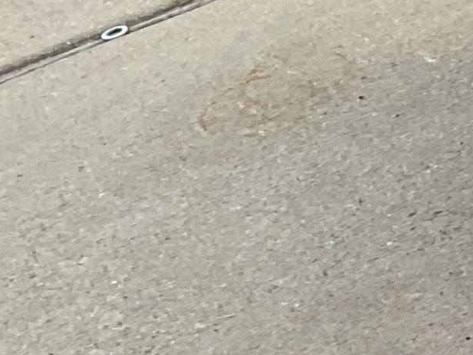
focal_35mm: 191
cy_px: -189
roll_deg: +7.2
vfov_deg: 7.6
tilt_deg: -28.6
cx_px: 1501
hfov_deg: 8.4
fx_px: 2610
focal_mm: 3
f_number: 1.8
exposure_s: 1/60
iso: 50
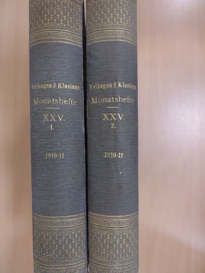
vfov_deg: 71.6
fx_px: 190
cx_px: 102
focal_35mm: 24
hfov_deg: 56.8
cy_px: 136
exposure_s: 1/100
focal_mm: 4.3
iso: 1600
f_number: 3
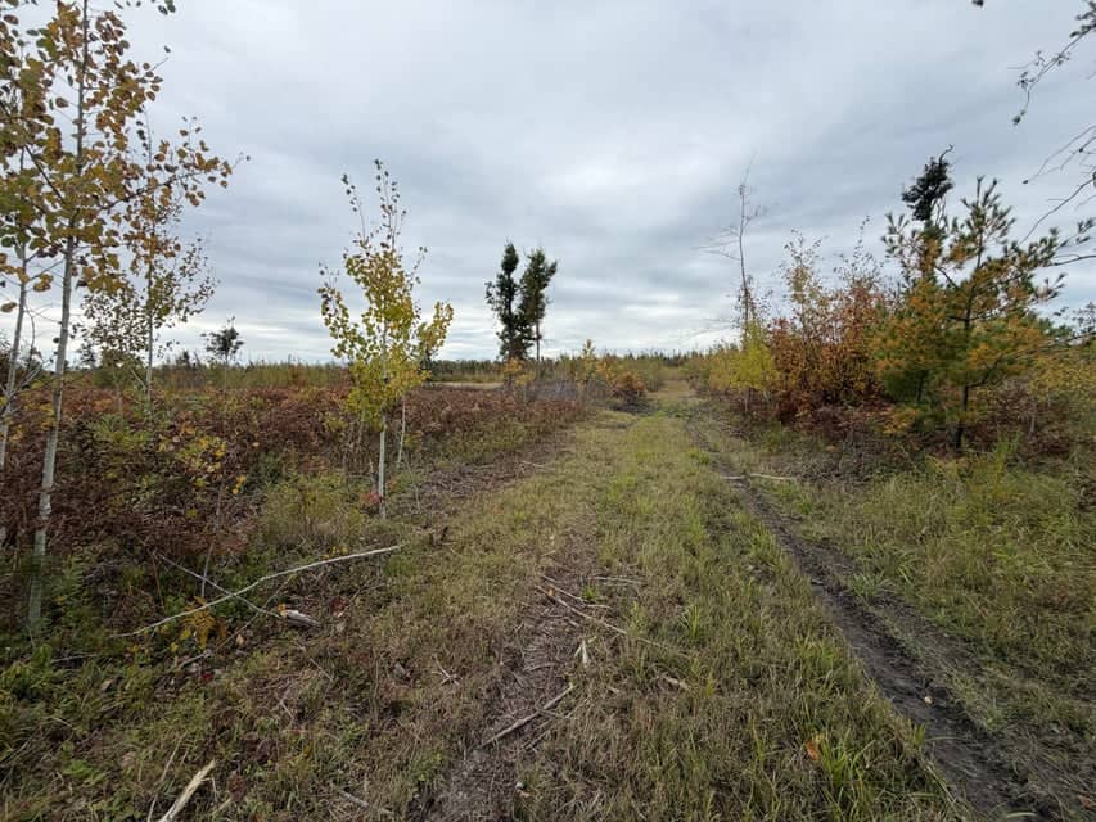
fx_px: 443
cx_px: 548
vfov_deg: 85.7
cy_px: 411
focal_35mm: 14
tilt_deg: -2.3
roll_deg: -0.2
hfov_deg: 102.1
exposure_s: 1/679
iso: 40
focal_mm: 2.22
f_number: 2.2
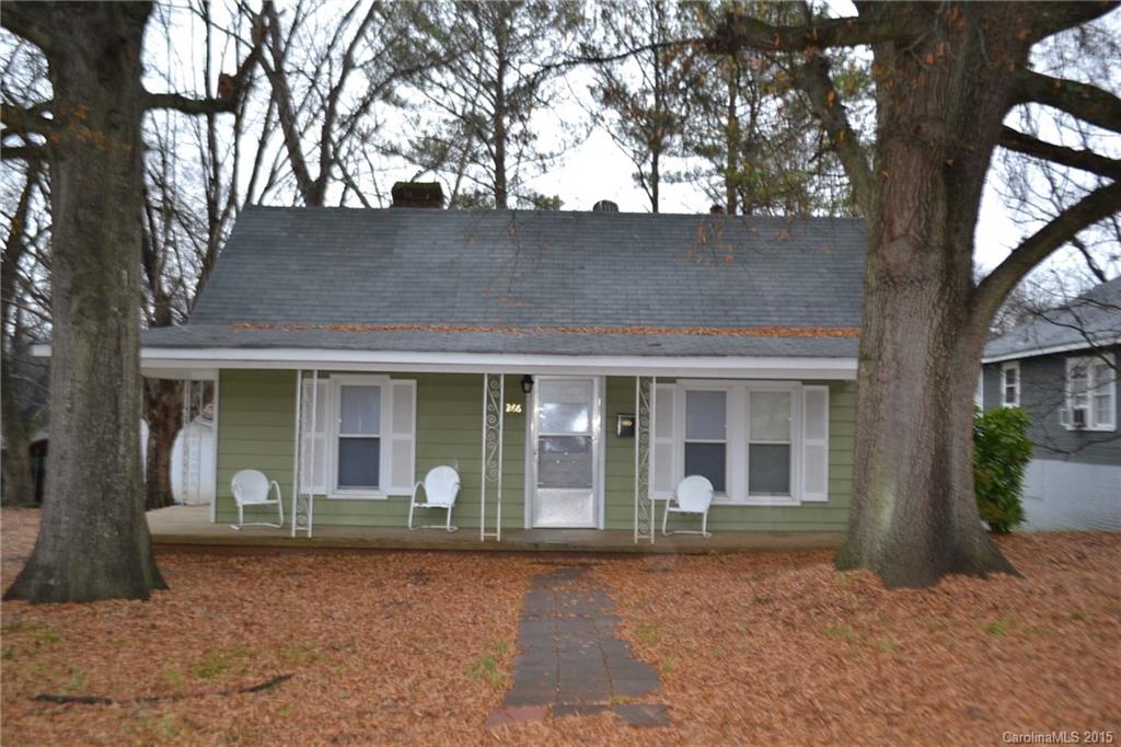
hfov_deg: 57.2
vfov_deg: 39.9
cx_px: 560
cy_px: 374
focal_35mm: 33
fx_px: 1027
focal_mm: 22
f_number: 4
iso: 250
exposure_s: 1/125
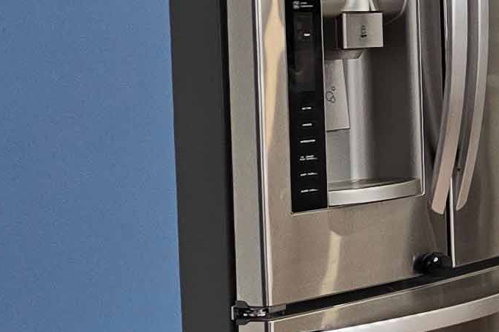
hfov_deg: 11.1
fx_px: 1953
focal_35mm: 141
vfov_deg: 9.7
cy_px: 150
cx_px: 1344
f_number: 1.7
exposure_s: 1/120
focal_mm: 6.3
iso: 125
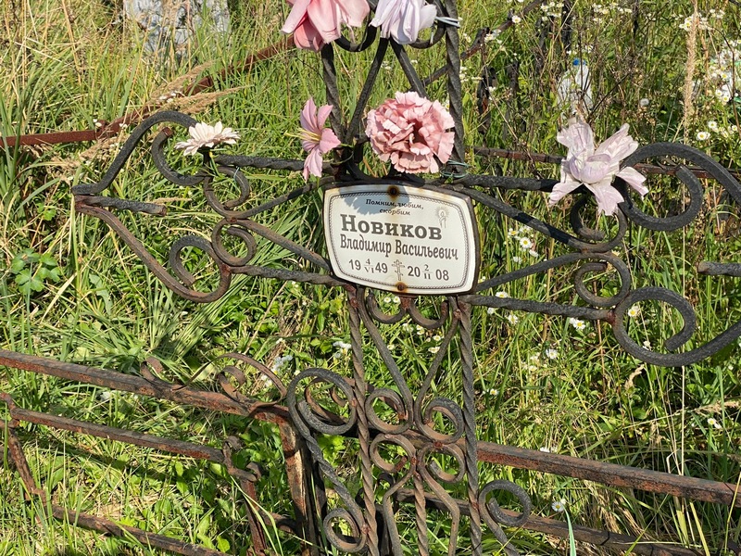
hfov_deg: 36.8
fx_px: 1113
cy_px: 278
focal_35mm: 52
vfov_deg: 28.0
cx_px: 370
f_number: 2
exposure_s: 1/1142
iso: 20
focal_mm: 6
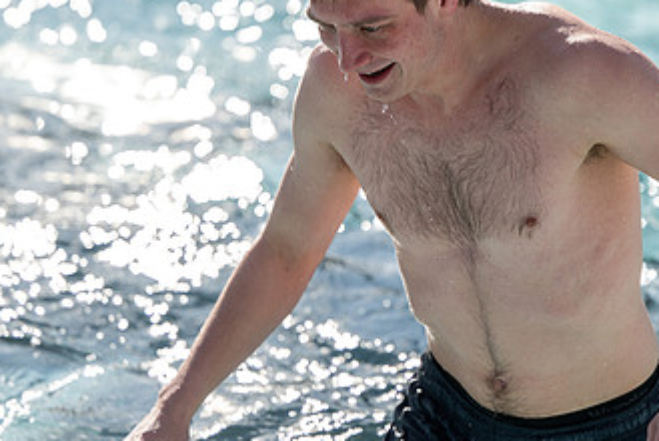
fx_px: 3261
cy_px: 187
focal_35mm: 178
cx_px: 451
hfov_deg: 11.5
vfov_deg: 7.7
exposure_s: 1/2000
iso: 100
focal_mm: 101
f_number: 2.8
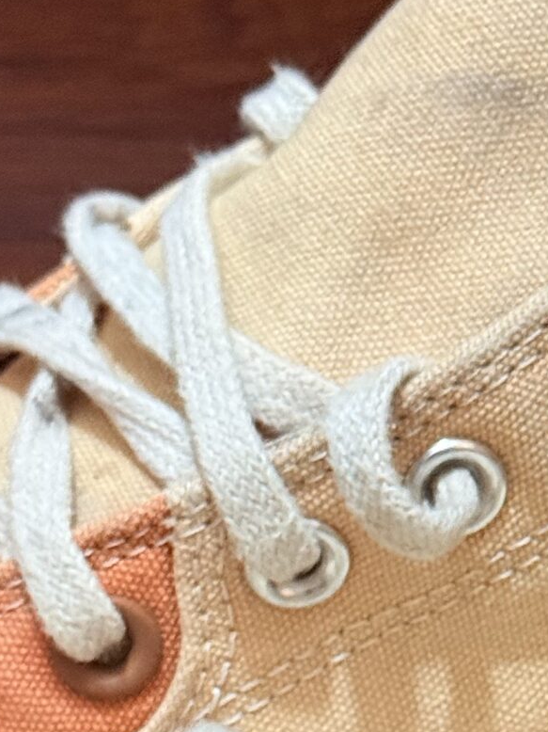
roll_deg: +0.2
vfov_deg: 12.4
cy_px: 741
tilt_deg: -40.6
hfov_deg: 9.3
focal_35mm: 158
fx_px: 3337
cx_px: 650
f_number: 1.78
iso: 400
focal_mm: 6.76
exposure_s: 1/33
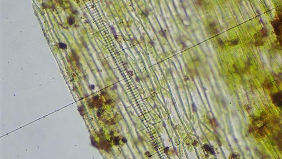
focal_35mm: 58
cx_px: 141
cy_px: 82
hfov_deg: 36.0
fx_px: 434
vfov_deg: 20.7
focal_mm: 9.61
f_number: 3.4
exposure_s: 1/60
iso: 200
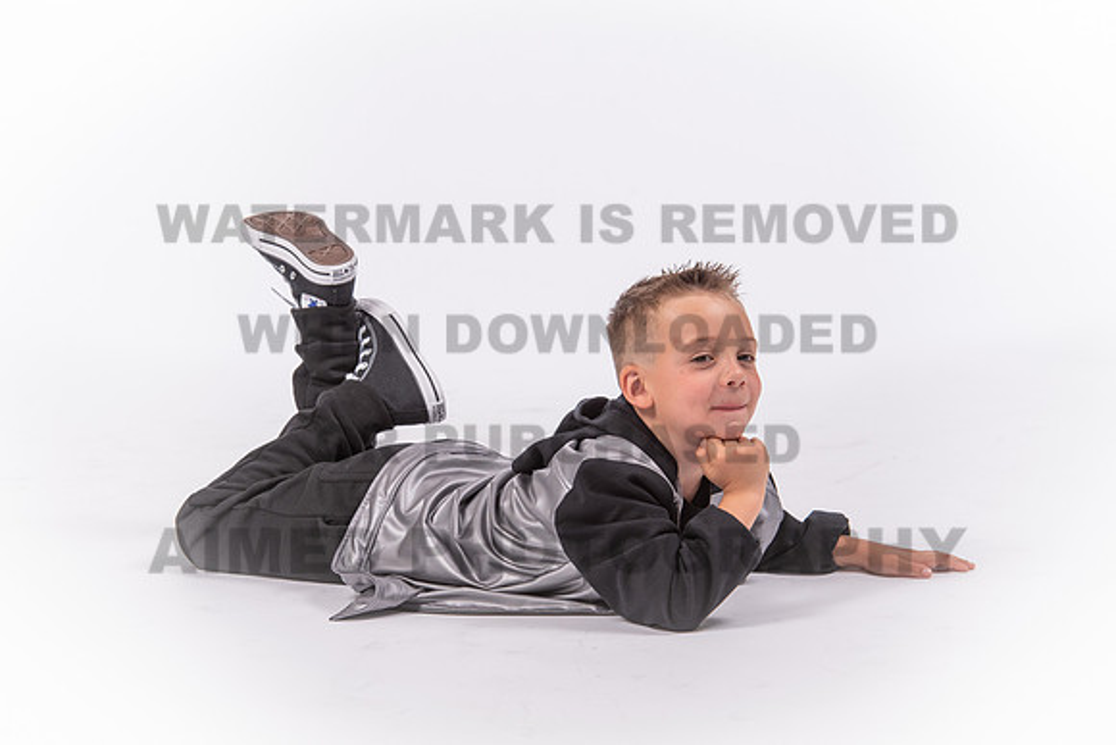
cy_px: 384
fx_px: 4756
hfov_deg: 13.4
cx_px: 558
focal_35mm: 153
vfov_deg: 9.0
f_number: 11
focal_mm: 135
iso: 250
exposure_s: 1/160
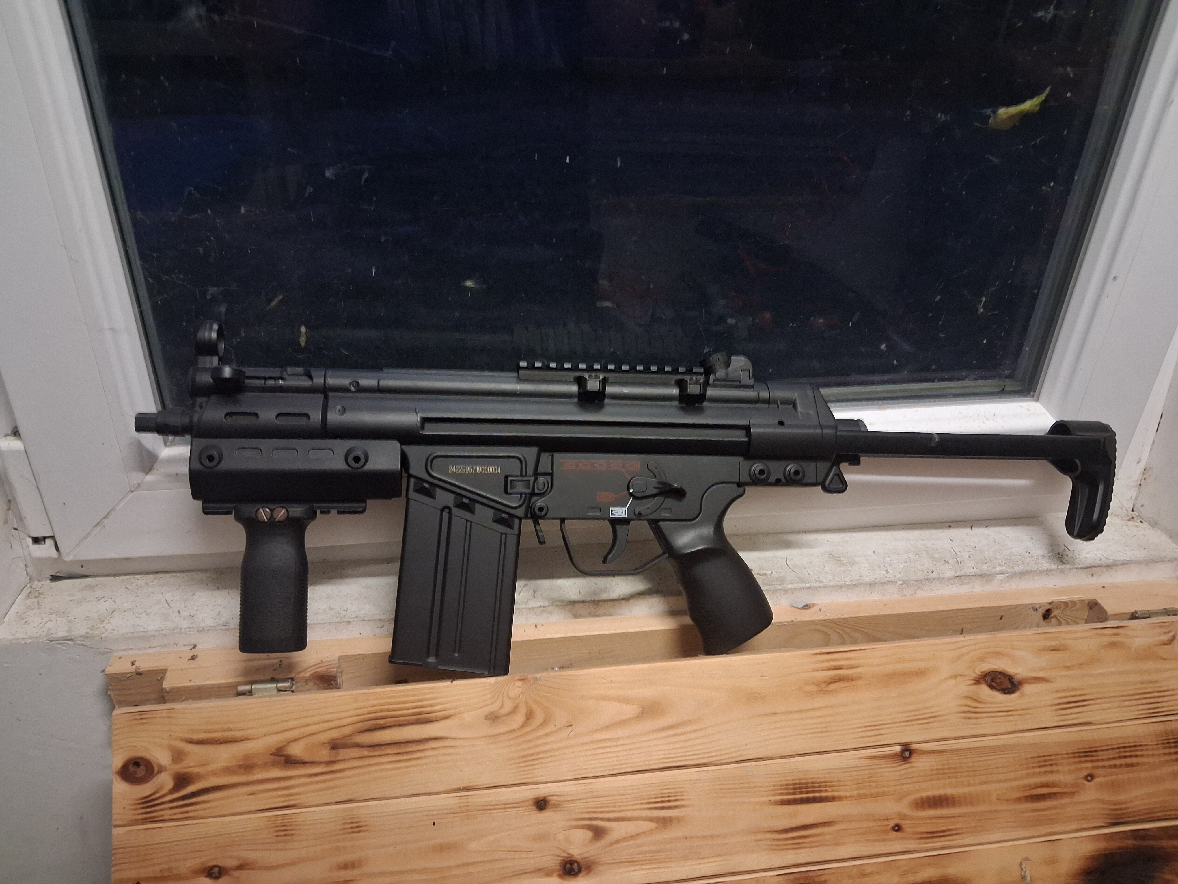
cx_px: 589
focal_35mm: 27
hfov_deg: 65.3
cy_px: 442
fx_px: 919
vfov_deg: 51.4
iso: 500
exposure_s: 1/25
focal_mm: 4
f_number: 1.8
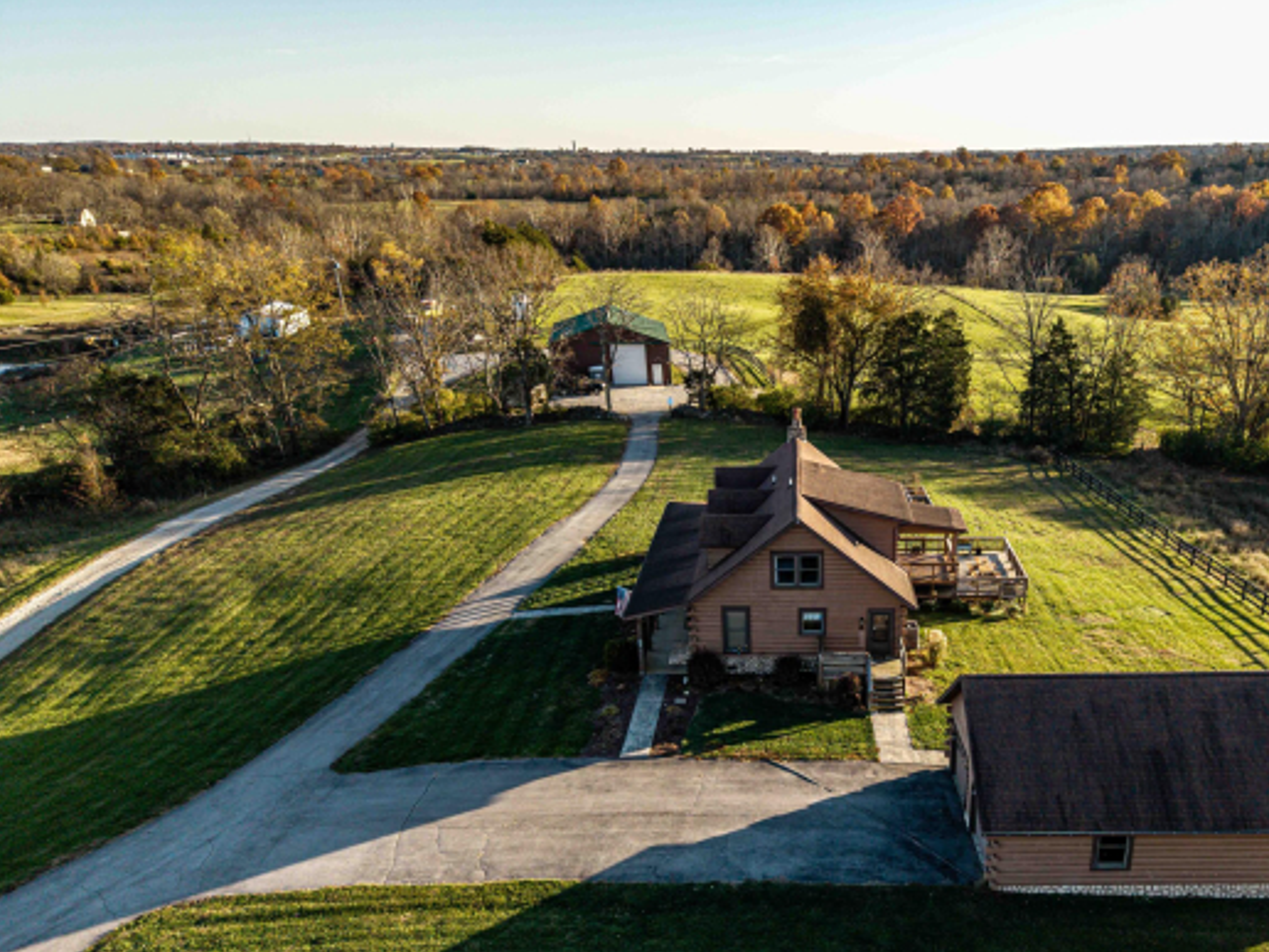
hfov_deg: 57.5
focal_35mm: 31
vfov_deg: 45.0
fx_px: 1136
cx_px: 805
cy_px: 605
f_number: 1.8
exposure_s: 1/1000
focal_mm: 8.67
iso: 100
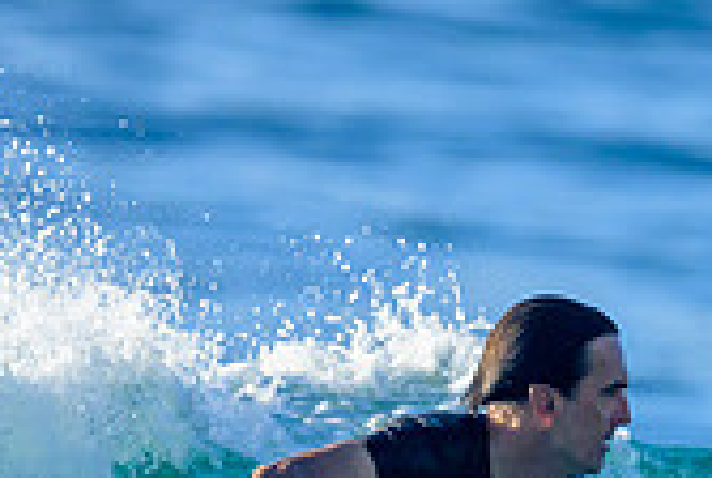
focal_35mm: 3490
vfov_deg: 0.4
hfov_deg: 0.6
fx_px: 69146
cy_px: 783
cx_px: 587
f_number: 6.3
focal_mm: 800
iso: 800
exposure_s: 1/2500
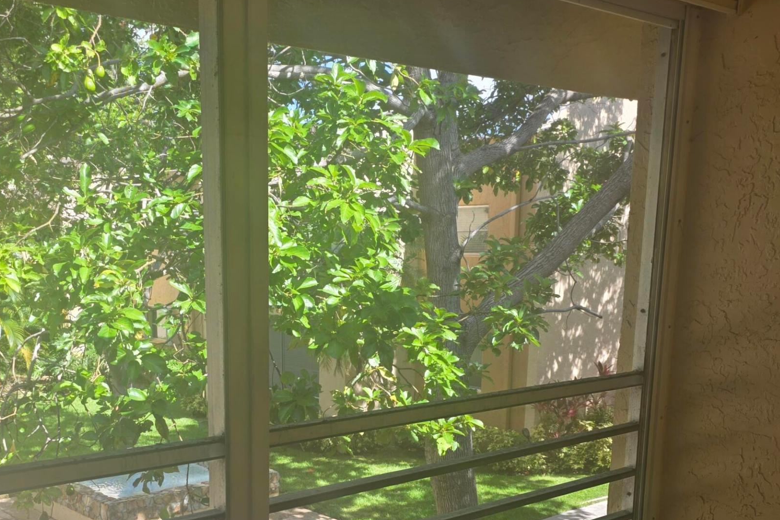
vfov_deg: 30.2
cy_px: 436
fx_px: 932
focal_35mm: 43
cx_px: 329
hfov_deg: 45.3
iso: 20
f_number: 1.7
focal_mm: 6.25
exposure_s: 1/120
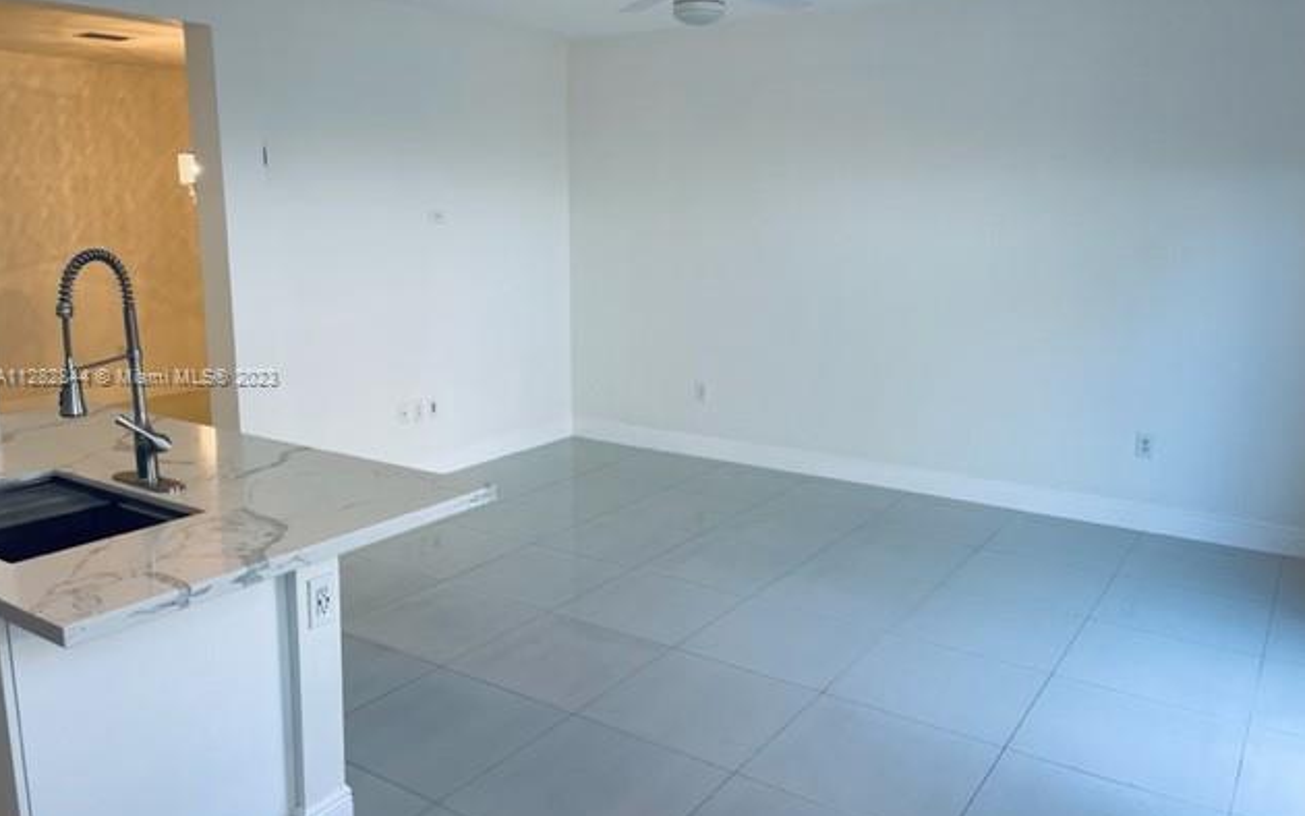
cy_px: 379
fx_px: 996
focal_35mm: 28
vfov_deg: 44.5
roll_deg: -0.1
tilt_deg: -10.1
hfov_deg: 66.5
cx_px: 652
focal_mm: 5.1
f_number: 1.6
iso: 100
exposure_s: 1/120
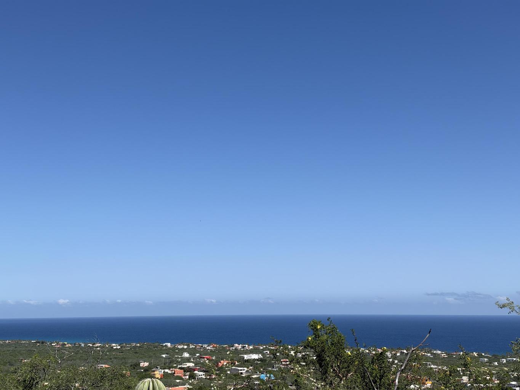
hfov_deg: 39.7
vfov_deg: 30.3
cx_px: 260
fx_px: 721
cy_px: 195
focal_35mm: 48
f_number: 1.8
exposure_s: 1/8130
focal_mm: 6.93
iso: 80
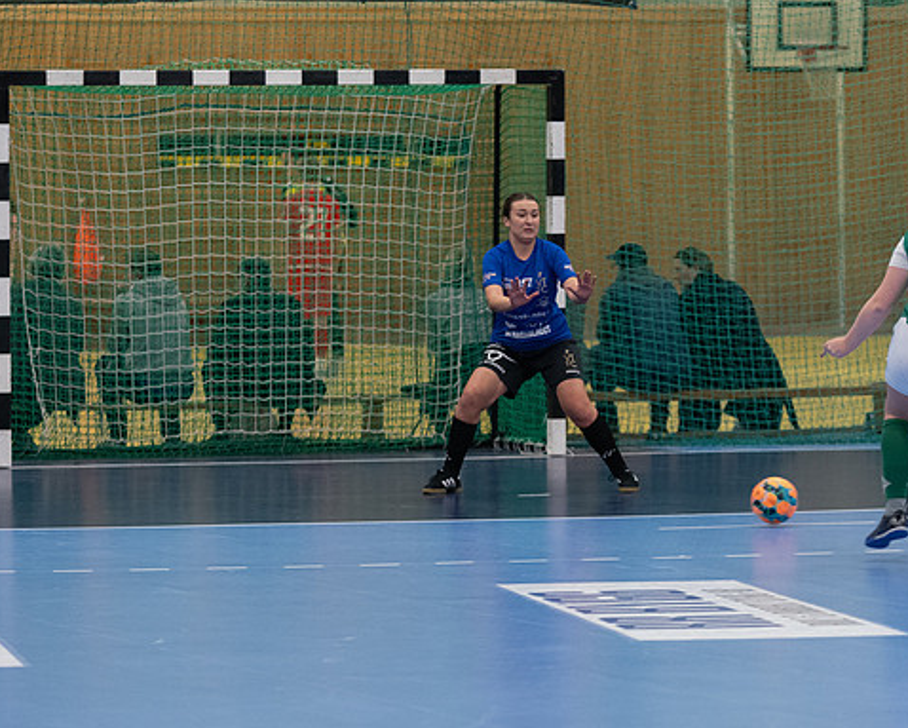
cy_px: 366
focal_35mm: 239
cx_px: 543
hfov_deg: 8.1
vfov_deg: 6.5
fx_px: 6427
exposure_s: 1/500
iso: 7200
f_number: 3.2
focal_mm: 140
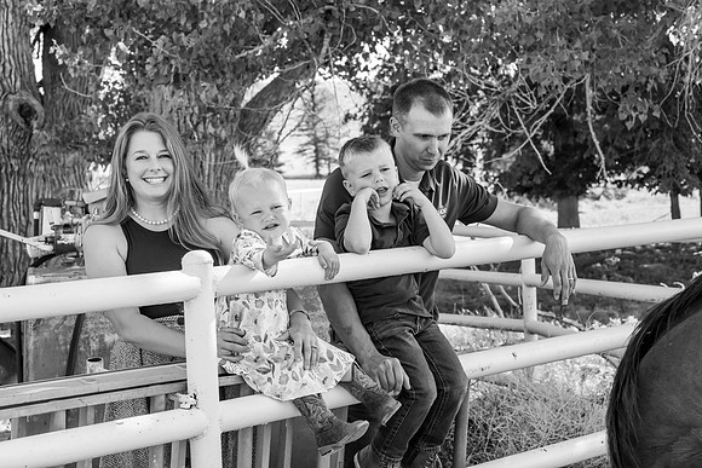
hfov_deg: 23.9
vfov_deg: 16.1
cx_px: 351
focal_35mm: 85
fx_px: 1658
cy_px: 234
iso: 800
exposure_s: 1/500
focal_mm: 85
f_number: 10
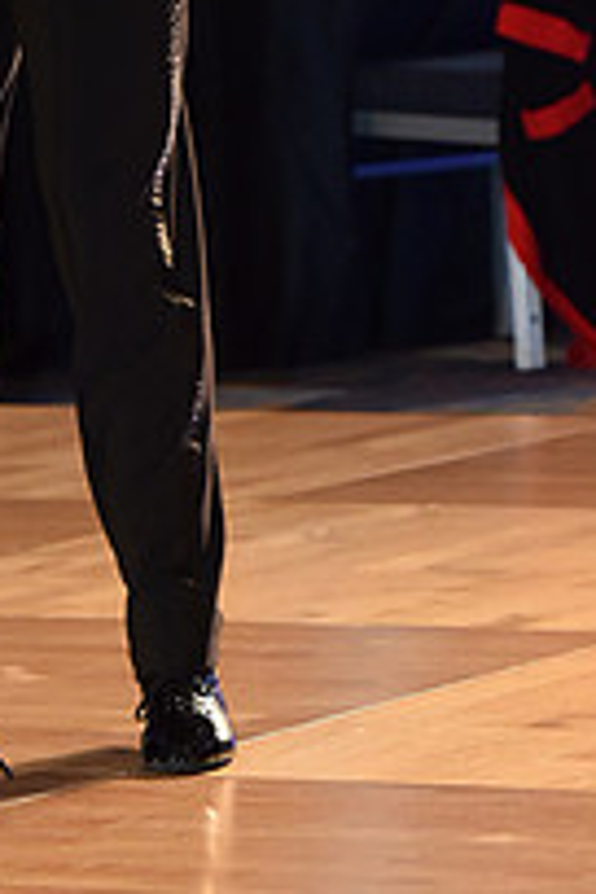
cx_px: -156
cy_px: -254
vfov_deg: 5.8
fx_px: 8815
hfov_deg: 3.9
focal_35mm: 355
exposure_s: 1/250
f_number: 5
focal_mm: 125
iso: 2000
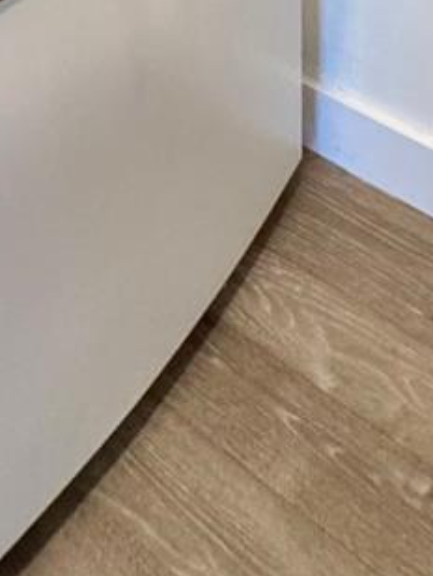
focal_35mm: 68
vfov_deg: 17.7
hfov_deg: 20.6
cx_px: -40
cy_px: -630
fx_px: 1133
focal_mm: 2.22
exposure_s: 1/120
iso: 250
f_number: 2.2
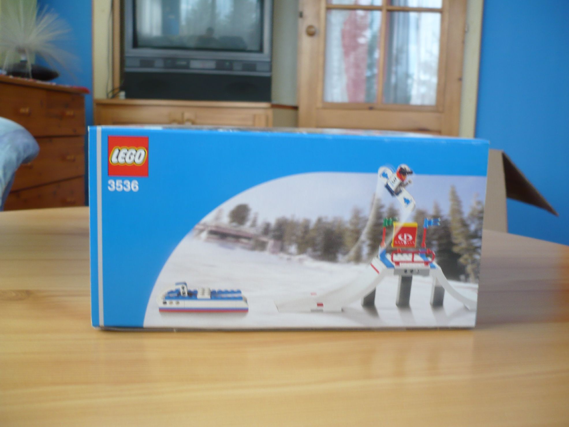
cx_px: 284
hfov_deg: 52.6
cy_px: 214
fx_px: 575
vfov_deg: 40.7
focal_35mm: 35
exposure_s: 1/15
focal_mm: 5.8
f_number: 2.8
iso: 100
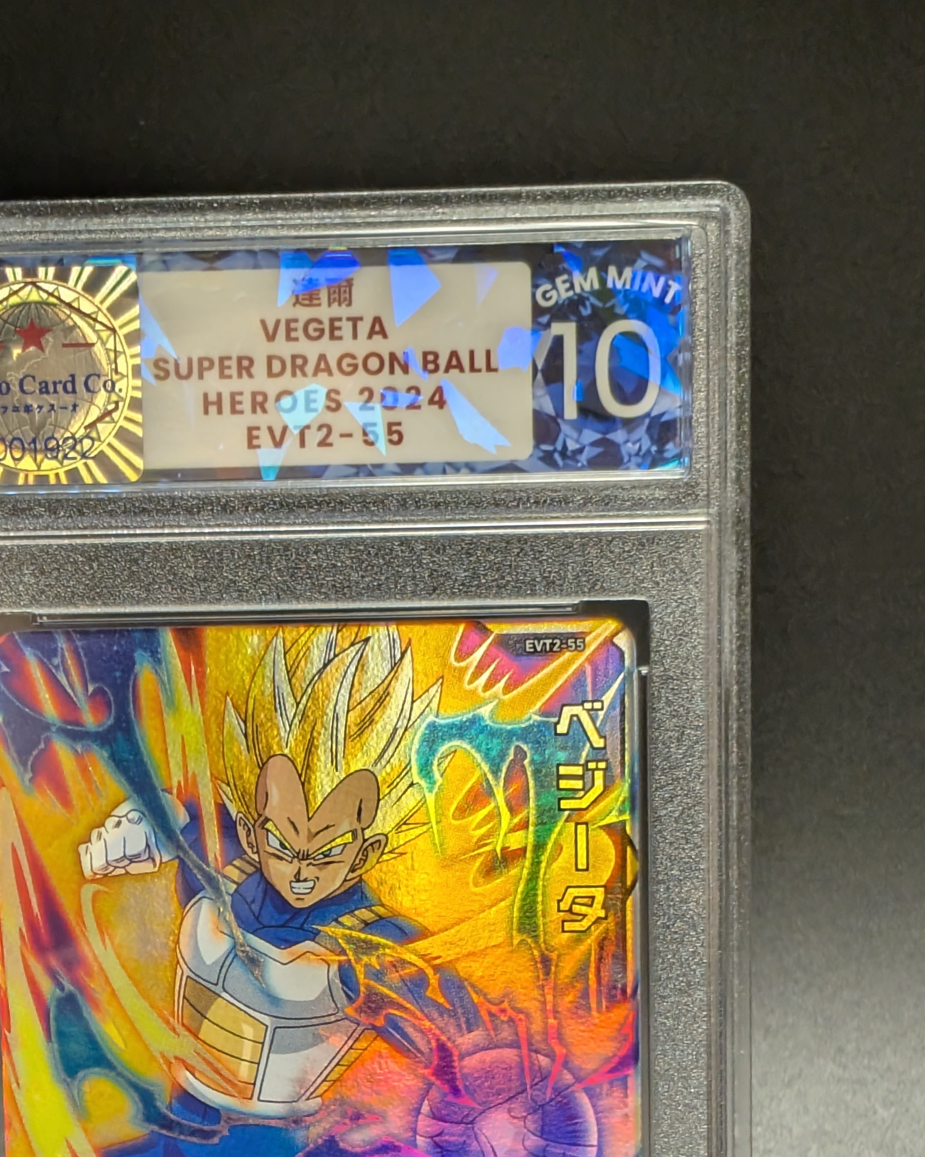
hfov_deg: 18.5
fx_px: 2840
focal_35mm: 83
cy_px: 979
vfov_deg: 22.6
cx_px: 321
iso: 85
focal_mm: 4.53
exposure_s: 1/60
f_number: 1.7
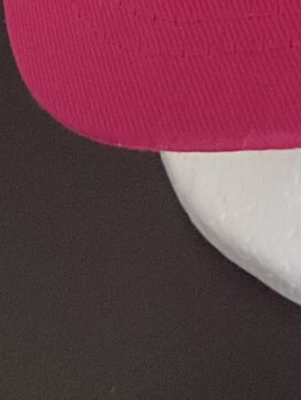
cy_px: -538
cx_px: 395
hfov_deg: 9.0
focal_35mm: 162
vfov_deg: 10.6
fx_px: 1876
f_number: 1.8
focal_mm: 3
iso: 250
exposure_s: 1/60
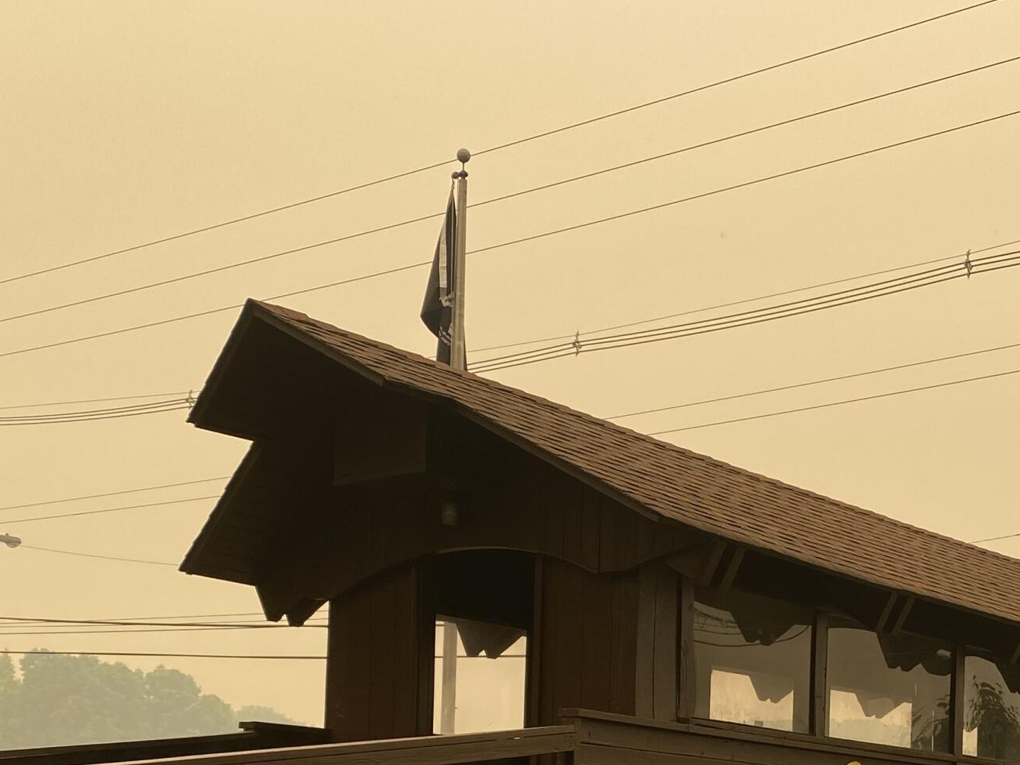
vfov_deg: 23.2
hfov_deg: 31.5
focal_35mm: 60
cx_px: 798
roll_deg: -2.9
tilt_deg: +2.3
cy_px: 811
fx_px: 1768
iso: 32
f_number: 1.8
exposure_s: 1/544
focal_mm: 4.25
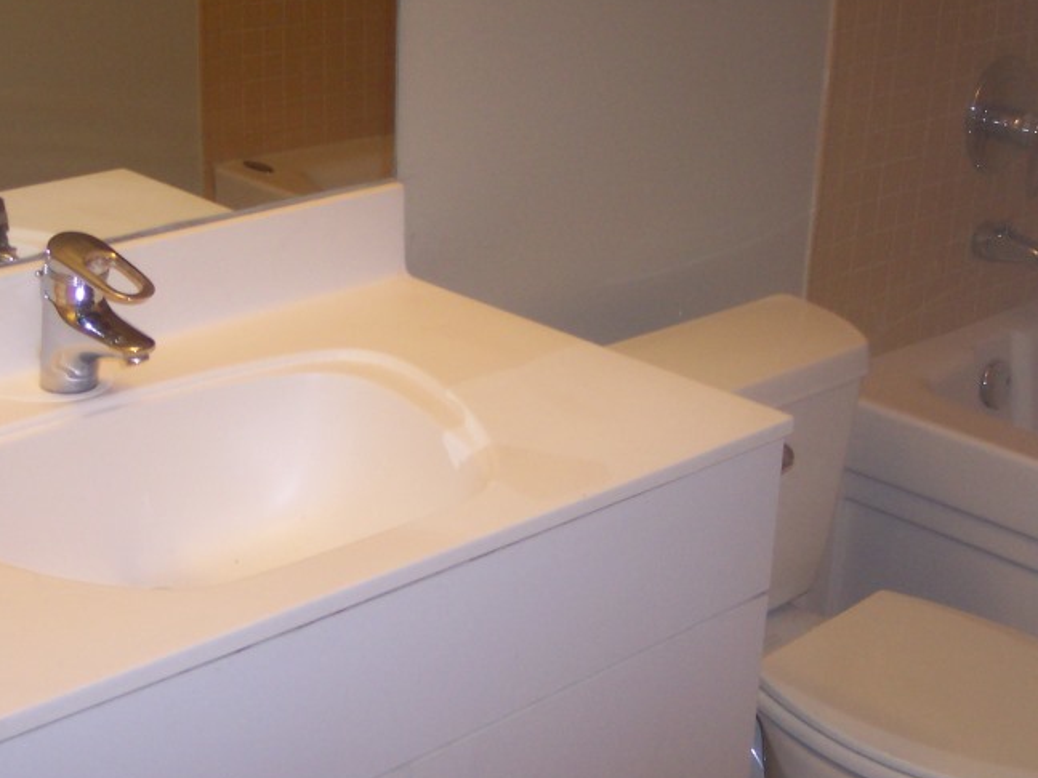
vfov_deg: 24.4
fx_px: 1799
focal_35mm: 60
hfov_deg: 32.1
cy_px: 439
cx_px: 449
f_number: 2.8
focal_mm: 8
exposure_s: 1/30
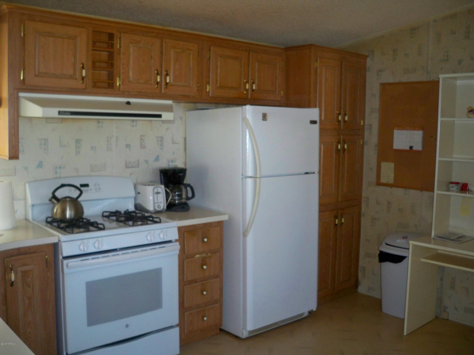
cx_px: 237
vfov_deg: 40.7
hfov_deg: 52.6
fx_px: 479
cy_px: 178
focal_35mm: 35
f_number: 3.1
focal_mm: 6.3
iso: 200
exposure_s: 1/60
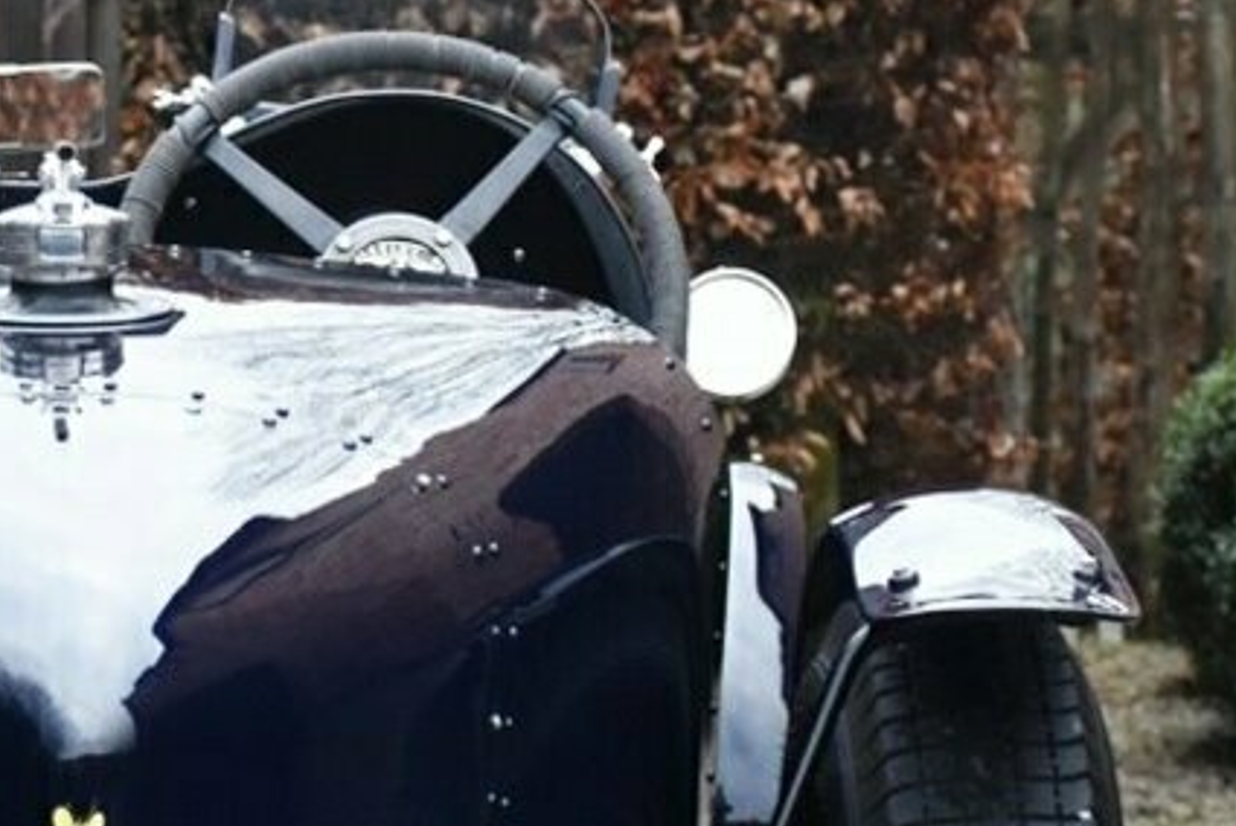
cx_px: 84
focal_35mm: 190
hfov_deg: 10.7
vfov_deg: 7.2
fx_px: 6542
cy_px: 826
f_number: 4.5
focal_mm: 45
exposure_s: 1/160
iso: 800
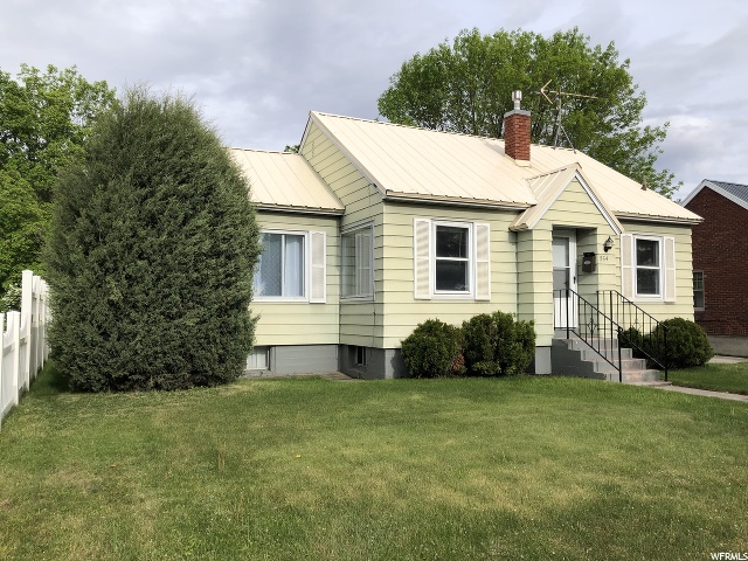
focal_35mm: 28
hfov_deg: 63.4
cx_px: 374
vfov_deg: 49.7
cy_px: 280
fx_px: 605
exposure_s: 1/1656
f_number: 1.8
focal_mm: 3.99
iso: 20
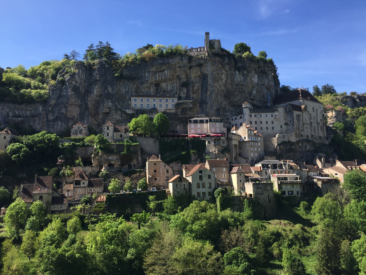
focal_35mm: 29
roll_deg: +0.5
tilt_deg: +7.3
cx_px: 183
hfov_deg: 61.7
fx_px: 307
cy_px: 138
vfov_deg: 48.2
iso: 32
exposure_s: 1/920
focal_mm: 4.15
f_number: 2.2
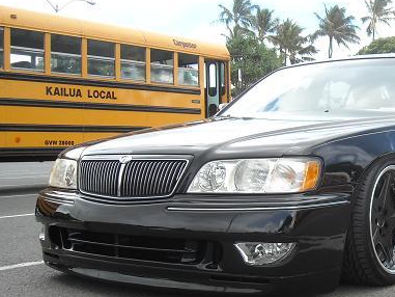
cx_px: 306
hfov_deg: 31.5
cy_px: 190
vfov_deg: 24.3
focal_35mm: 60
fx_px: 685
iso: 64
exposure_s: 1/369
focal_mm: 5.7
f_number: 2.8
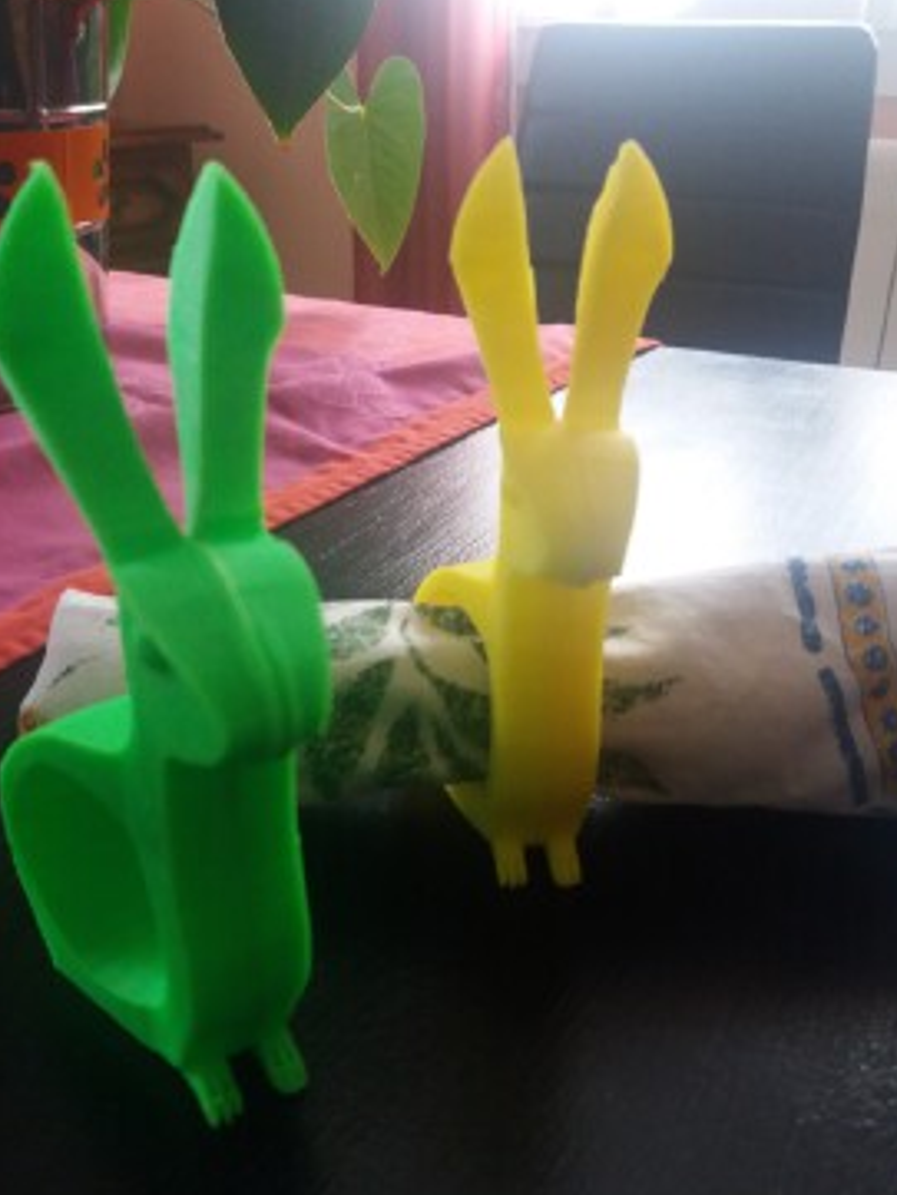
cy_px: 616
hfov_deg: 45.5
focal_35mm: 31
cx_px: 430
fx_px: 1070
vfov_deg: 58.3
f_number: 1.9
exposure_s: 1/17
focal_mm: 3.7
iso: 200
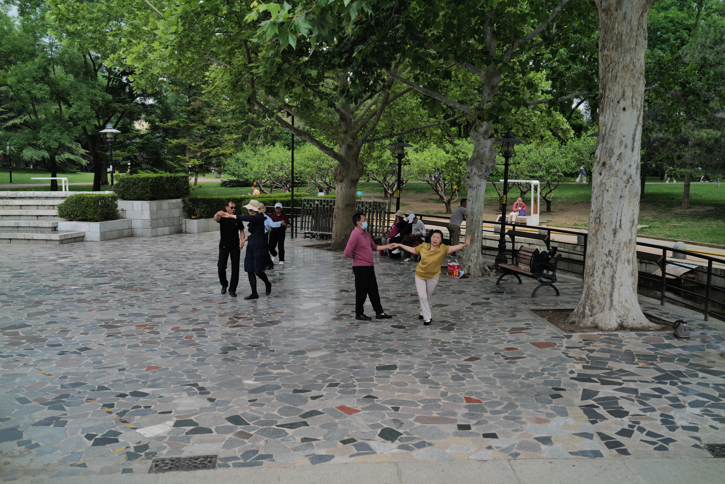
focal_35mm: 35
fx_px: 705
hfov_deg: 54.4
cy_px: 242
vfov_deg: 37.9
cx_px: 362
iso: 100
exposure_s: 1/400
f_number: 4
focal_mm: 35
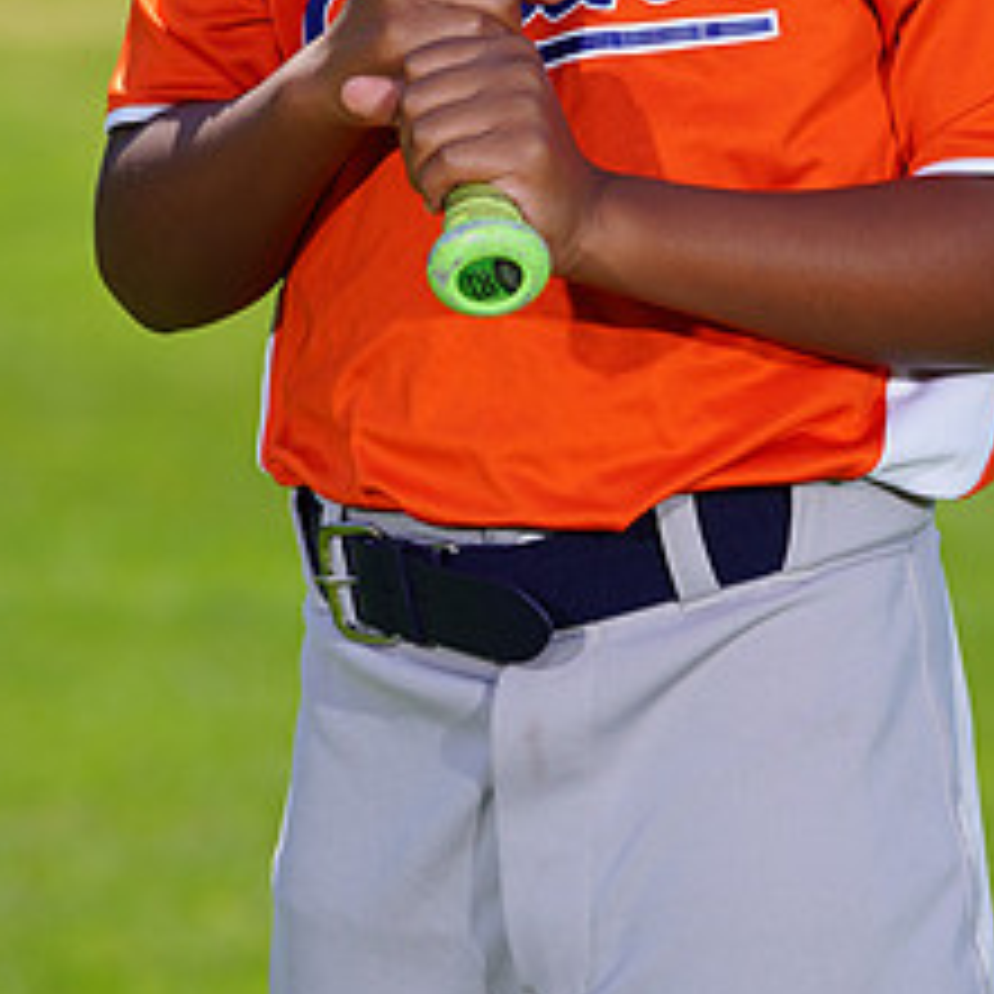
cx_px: 555
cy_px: -229
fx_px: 16796
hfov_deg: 3.4
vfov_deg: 3.4
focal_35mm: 517
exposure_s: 1/250
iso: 100
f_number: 8
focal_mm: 232
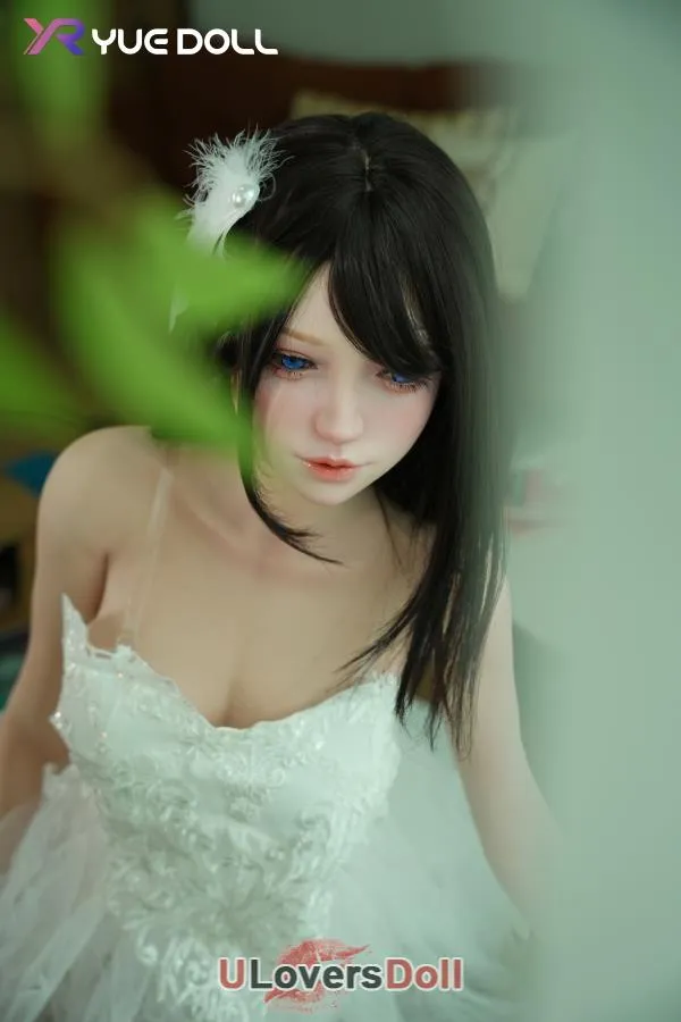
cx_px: 340
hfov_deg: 29.4
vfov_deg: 43.0
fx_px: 1297
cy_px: 511
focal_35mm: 46
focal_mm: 45.7
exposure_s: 1/100
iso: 80
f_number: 3.5
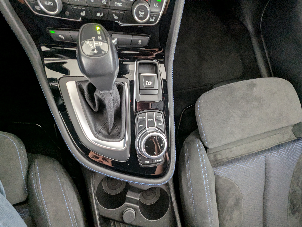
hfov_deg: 94.4
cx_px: 151
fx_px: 140
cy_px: 114
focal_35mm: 16
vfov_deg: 78.2
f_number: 2.2
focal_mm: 2.35
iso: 244
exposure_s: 1/24.3
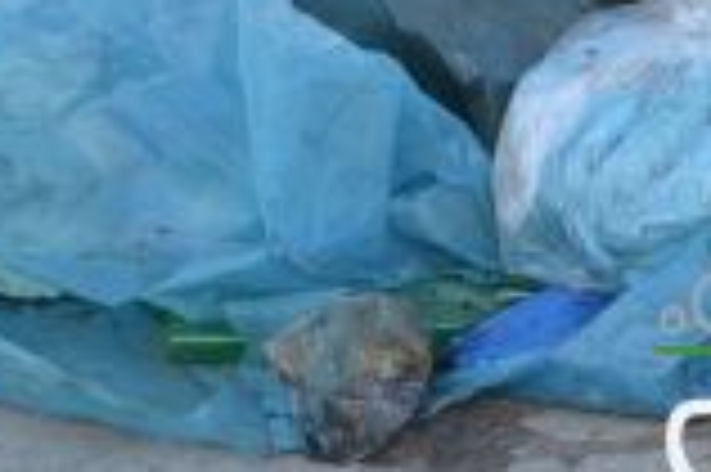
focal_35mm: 335
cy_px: -243
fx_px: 6610
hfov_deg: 6.1
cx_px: 1012
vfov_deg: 4.1
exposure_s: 1/160
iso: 100
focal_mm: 55
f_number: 6.3
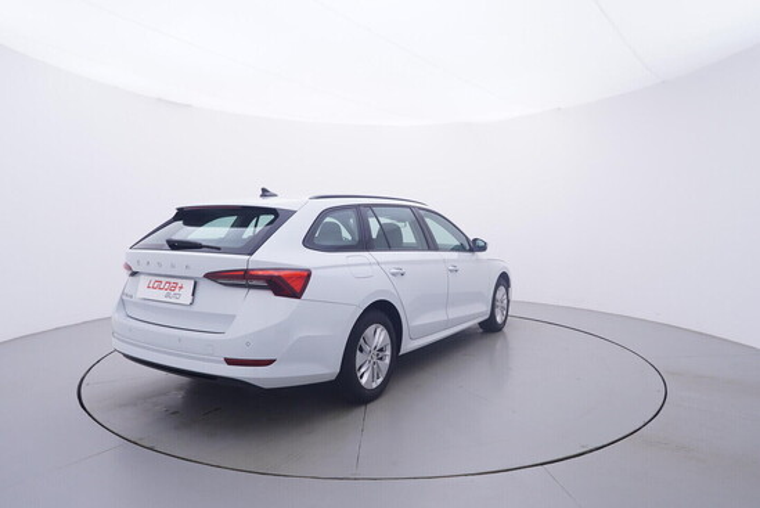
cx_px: 380
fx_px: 475
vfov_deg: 56.2
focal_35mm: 22
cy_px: 254
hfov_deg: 77.3
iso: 200
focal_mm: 15
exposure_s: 1/80
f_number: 5
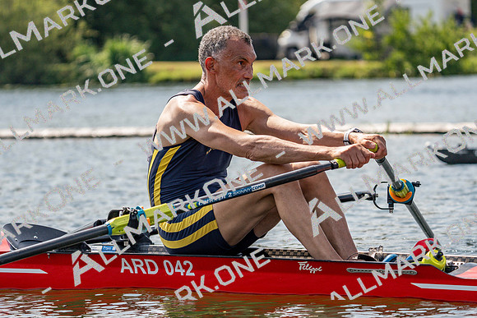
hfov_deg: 10.3
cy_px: 159
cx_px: 238
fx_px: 2650
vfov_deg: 6.9
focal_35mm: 200
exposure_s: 1/1600
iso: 250
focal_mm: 200
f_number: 5.6
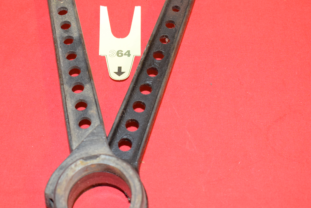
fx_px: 526
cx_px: 133
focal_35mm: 61
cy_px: 103
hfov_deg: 32.9
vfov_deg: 22.3
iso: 2000
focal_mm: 23
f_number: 5
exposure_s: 1/125
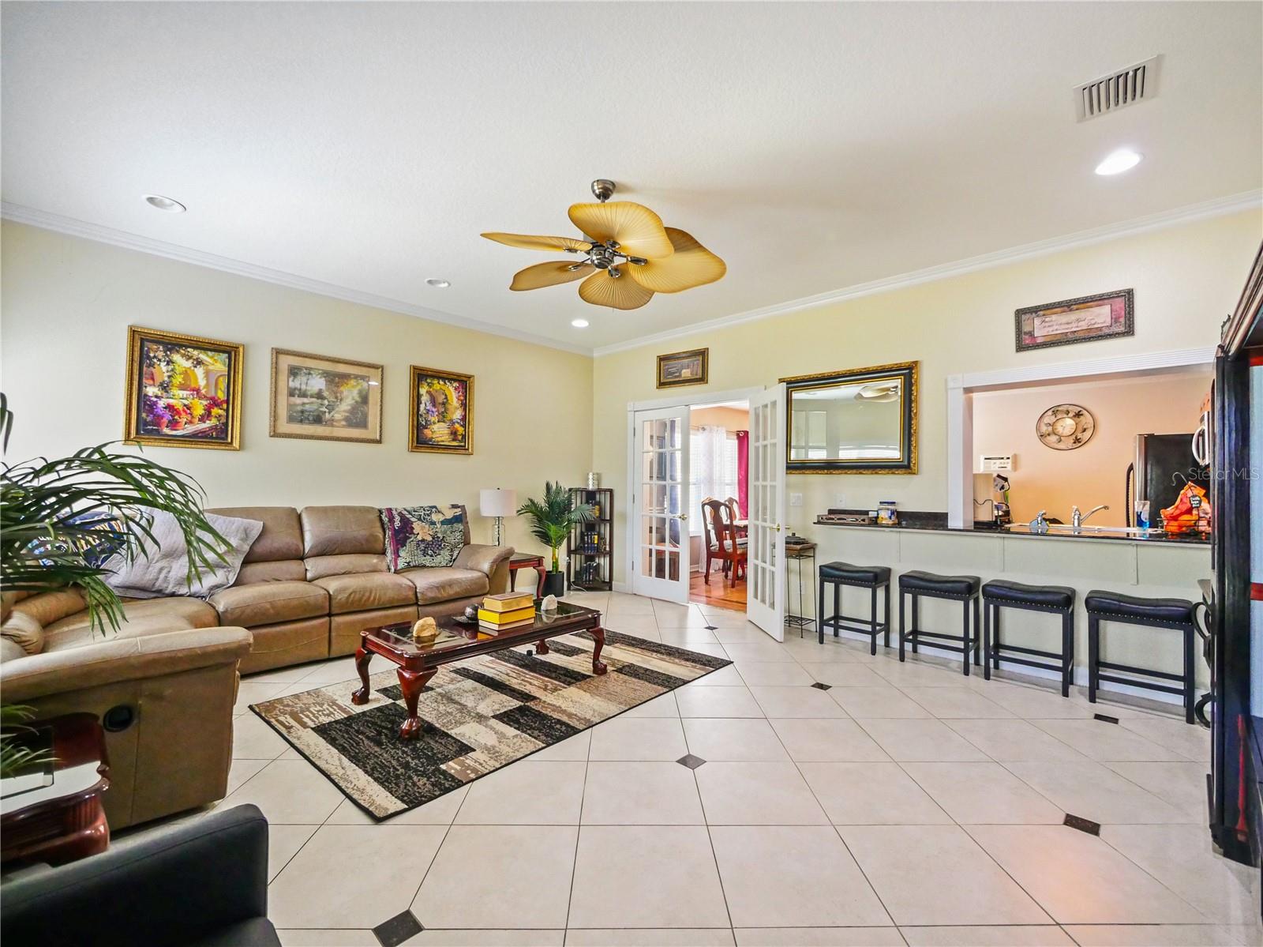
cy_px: 474
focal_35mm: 14
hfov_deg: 102.1
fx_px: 511
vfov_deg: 85.6
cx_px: 632
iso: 2500
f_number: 4
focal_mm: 7
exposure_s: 1/60
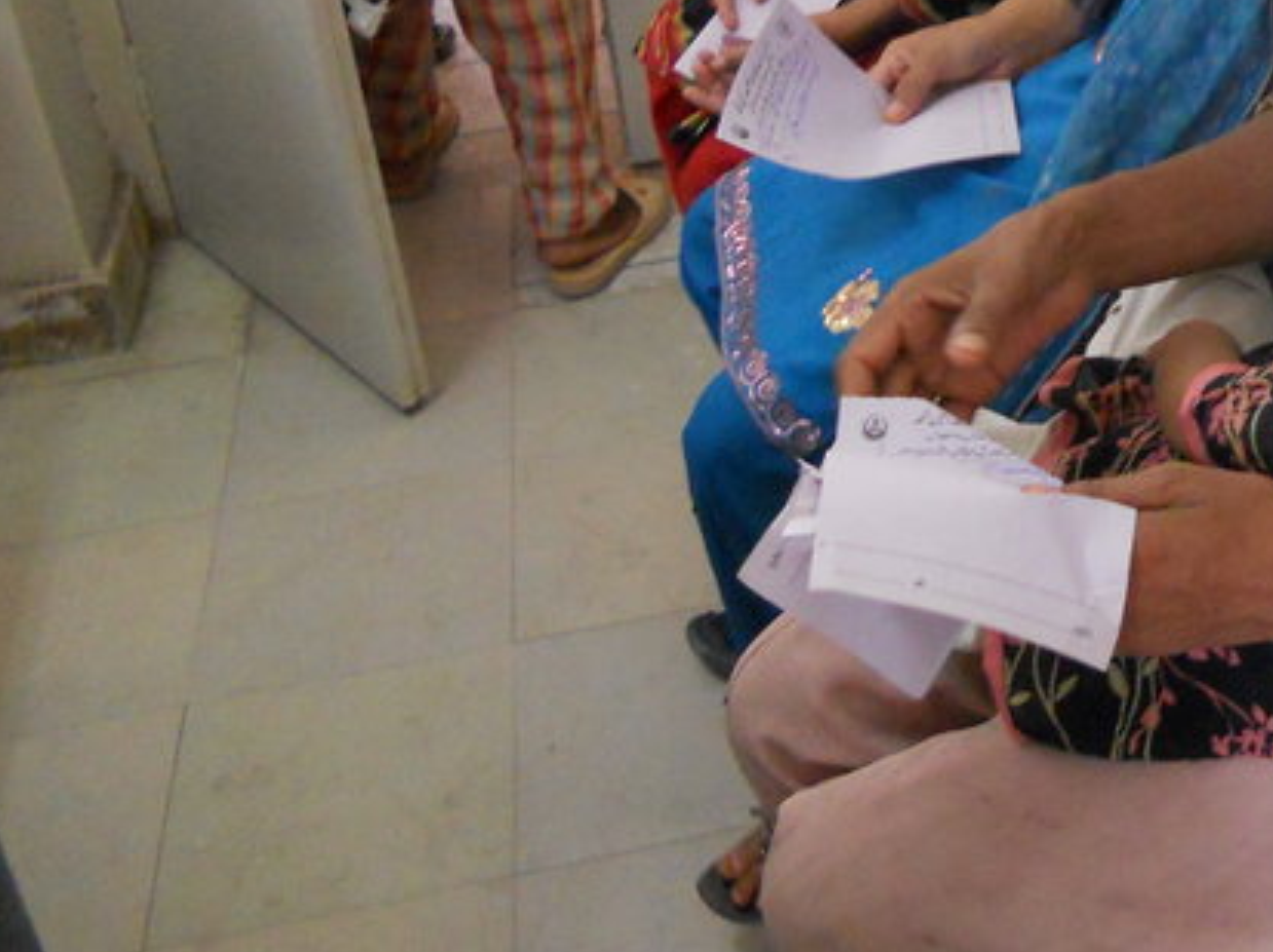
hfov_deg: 27.4
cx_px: 1267
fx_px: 2462
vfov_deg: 21.2
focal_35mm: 67
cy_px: 15
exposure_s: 1/40
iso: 400
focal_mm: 4.9
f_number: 3.2
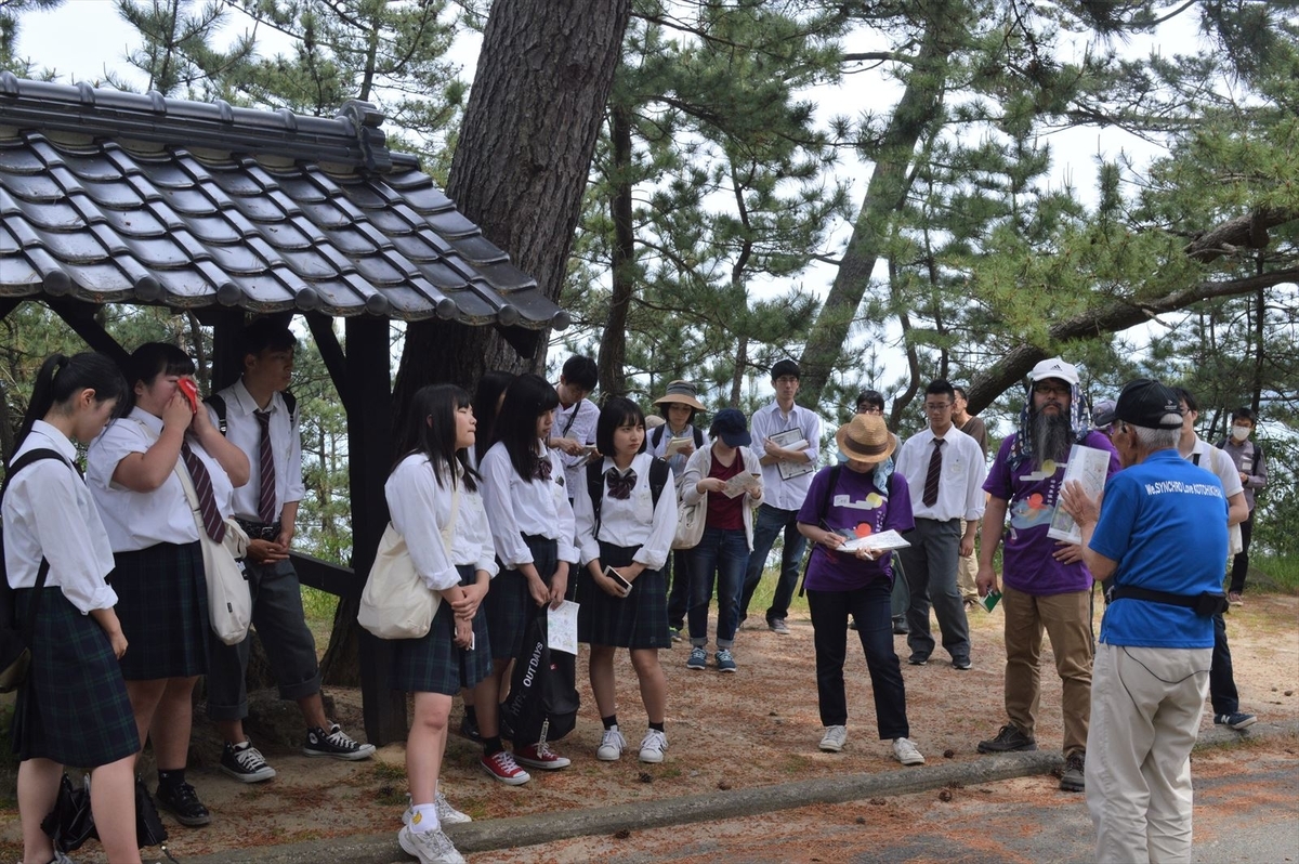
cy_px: 432
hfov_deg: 49.6
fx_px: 1406
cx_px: 650
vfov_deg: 34.2
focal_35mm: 39
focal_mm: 26
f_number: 9
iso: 400
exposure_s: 1/320
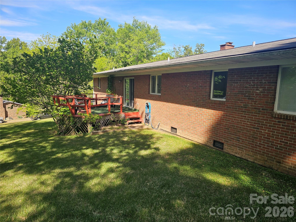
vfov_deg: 58.9
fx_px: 197
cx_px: 148
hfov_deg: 73.9
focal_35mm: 23
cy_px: 111
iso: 10
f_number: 1.7
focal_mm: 6.3
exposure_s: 1/305
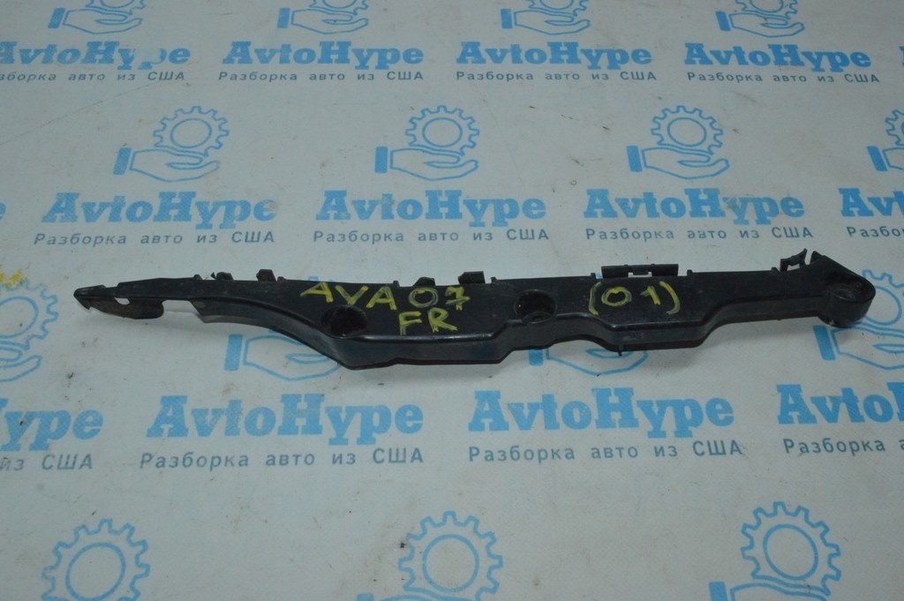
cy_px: 300
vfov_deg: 43.5
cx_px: 452
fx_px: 753
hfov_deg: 62.0
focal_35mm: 30
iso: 3600
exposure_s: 1/160
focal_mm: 20
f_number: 16
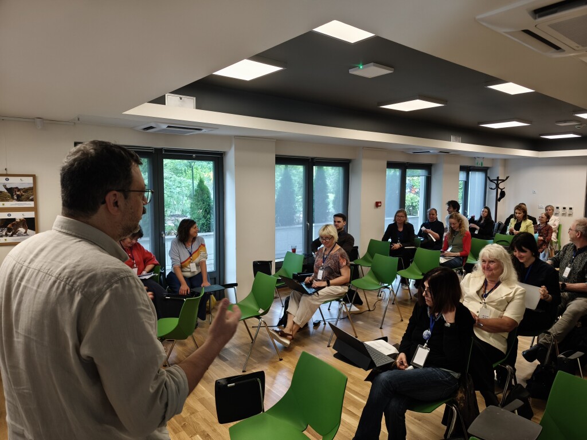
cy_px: 220
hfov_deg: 73.9
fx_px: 390
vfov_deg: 58.9
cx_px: 294
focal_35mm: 23
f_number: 1.6
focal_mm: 6.57
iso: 250
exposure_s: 1/50.1
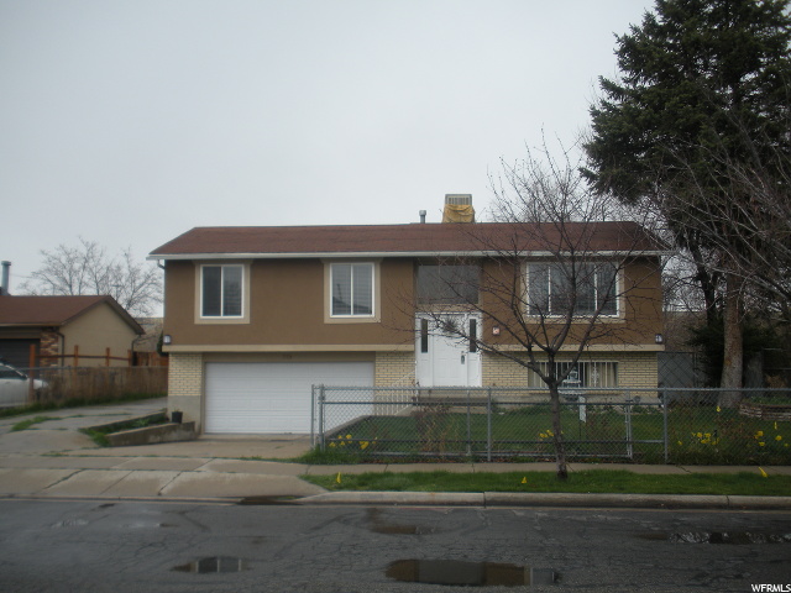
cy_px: 296
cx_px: 396
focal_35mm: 35
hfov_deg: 52.6
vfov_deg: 40.7
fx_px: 800
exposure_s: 1/482
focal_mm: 6.3
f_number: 3.5
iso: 64
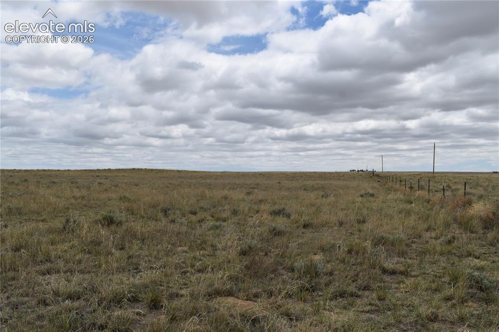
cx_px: 250
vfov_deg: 39.9
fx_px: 457
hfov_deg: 57.2
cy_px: 166
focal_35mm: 33
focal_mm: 22
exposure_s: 1/400
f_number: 10
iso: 100
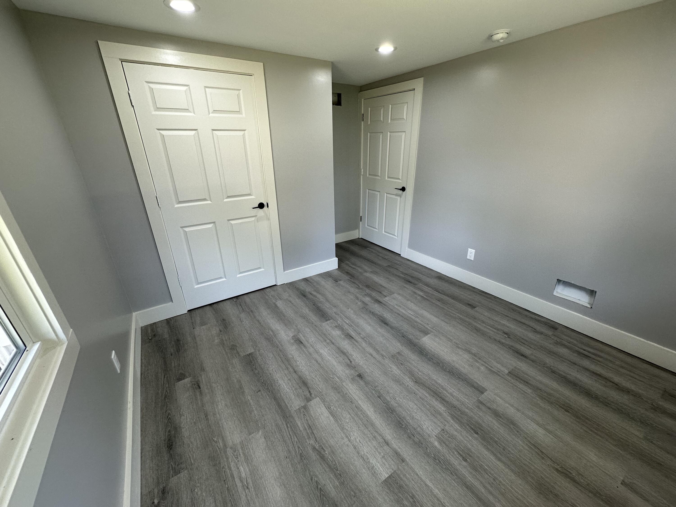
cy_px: 254
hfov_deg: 102.1
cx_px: 338
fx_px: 273
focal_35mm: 14
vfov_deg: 85.7
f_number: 2.2
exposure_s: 1/120
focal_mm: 2.22
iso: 125
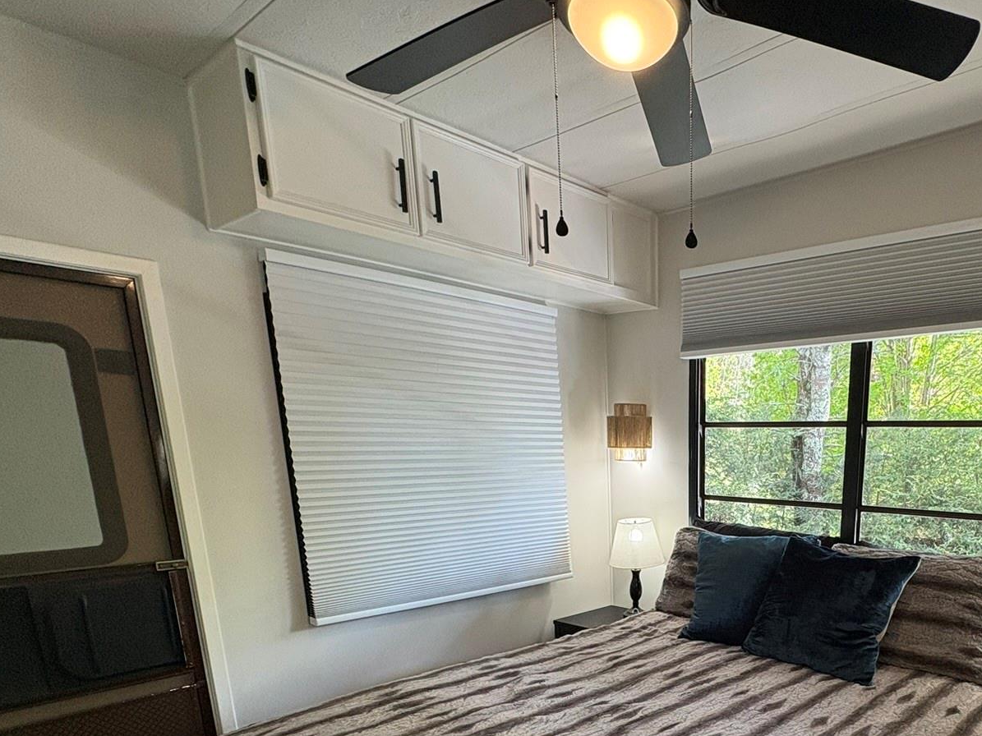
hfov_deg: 67.8
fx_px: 681
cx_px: 716
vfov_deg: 52.6
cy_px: 602
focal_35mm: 24
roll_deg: -0.5
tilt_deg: -12.6
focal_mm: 2.22
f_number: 2.2
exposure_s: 1/120
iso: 160
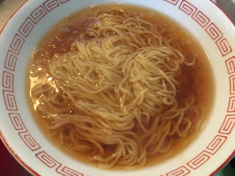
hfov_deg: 61.7
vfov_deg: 48.2
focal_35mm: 29
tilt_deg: -65.3
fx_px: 197
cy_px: 88
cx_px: 118
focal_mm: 4.15
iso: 200
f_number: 2.2
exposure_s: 1/20
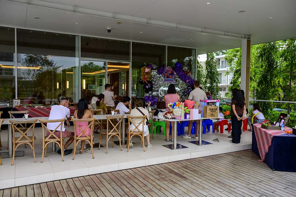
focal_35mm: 30
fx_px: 243
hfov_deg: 62.8
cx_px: 148
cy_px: 98
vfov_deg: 44.3
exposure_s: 1/320
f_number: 8
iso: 1400
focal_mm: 29.5
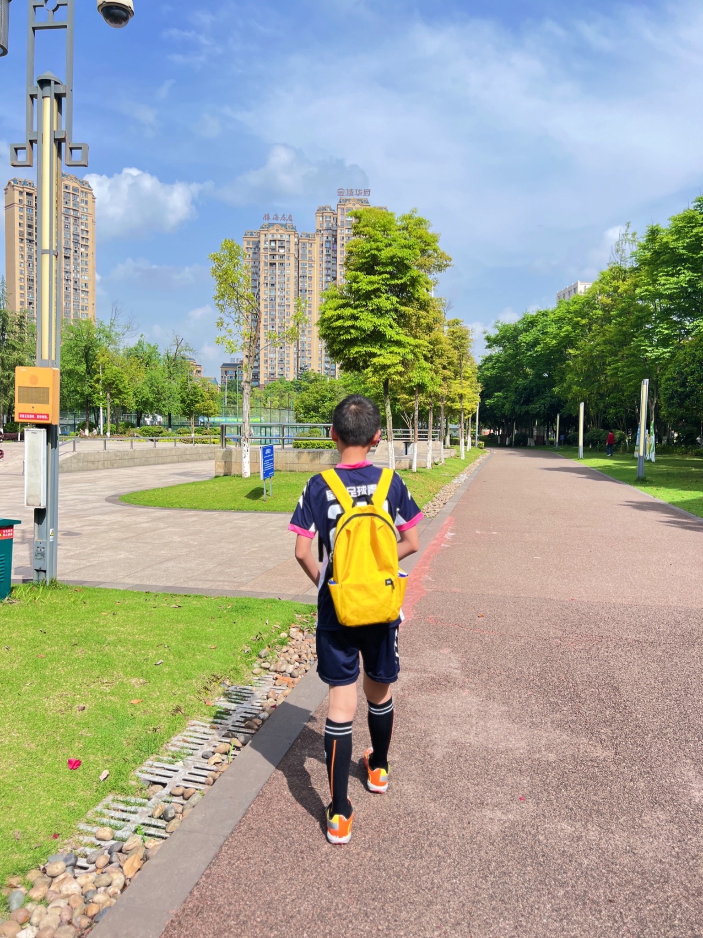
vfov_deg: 67.3
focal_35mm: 26
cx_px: 352
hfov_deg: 53.1
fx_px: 704
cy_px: 469
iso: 50
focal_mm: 5.7
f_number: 1.5
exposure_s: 1/1196
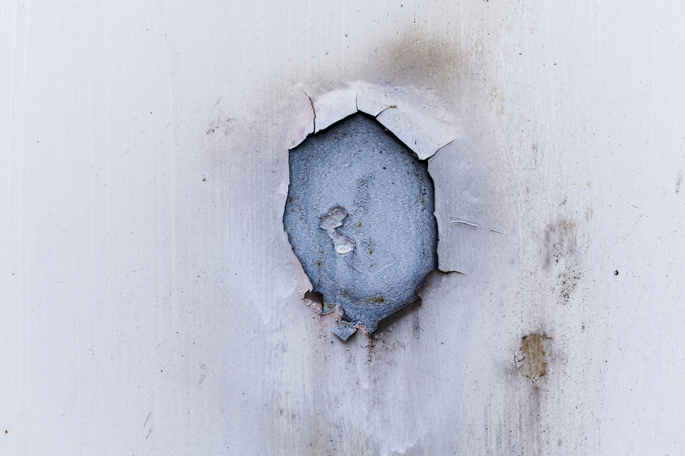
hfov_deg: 39.6
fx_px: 951
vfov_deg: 27.0
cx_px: 342
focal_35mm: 50
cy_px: 228
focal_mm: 50
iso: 400
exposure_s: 1/80
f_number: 2.8
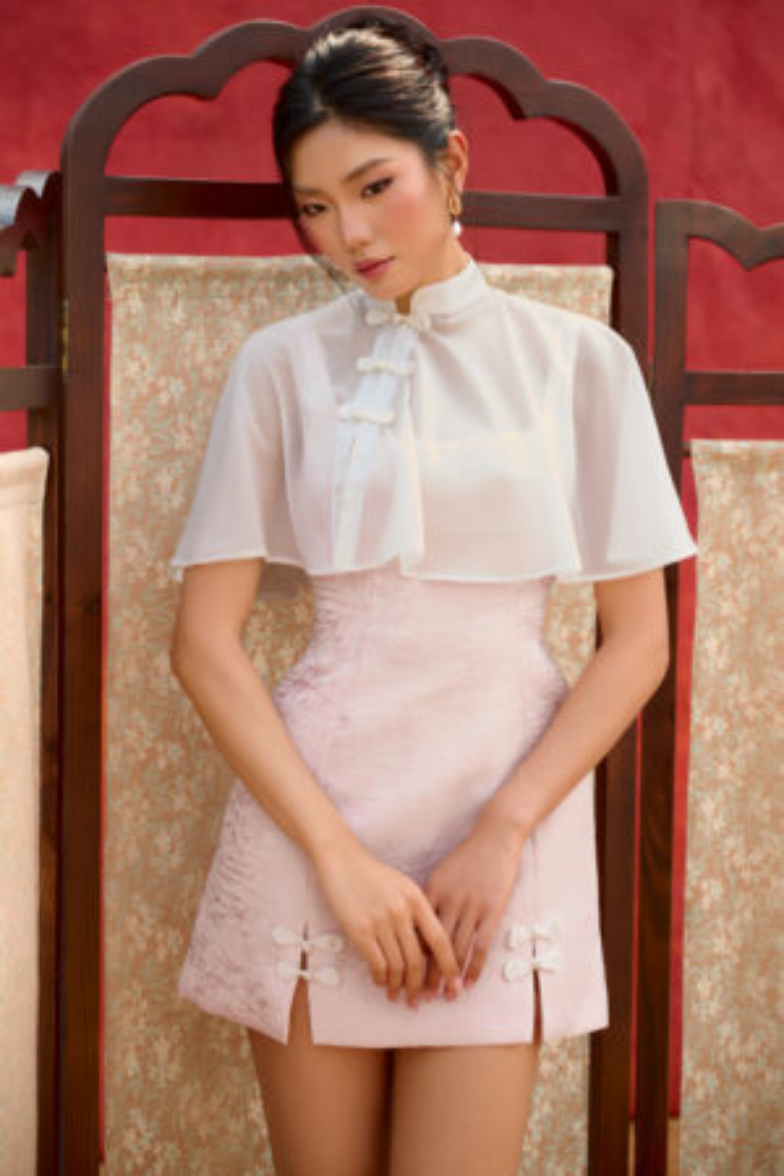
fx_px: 2286
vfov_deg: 28.8
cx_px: 392
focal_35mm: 70
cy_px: 588
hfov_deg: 19.5
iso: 32
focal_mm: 70
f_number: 2.8
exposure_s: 1/160
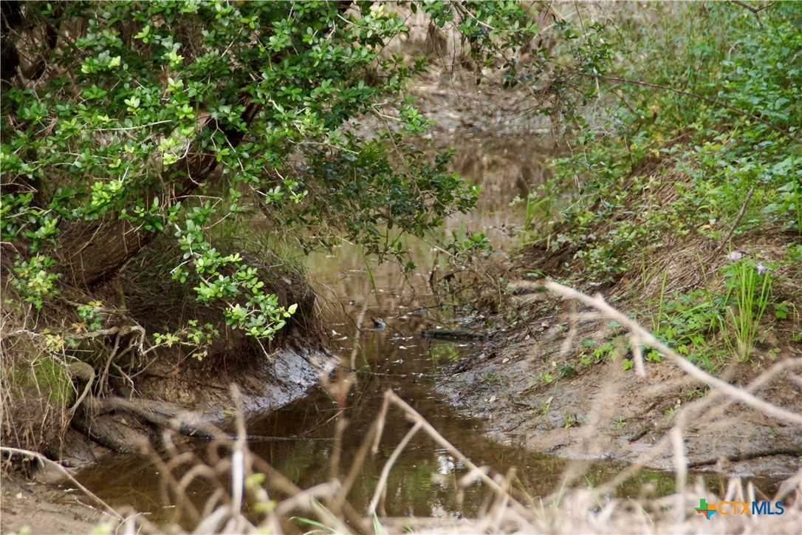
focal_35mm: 225
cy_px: 268
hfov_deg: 9.1
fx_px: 5012
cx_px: 401
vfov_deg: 6.1
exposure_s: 1/500
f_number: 6.3
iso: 1600
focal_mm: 150
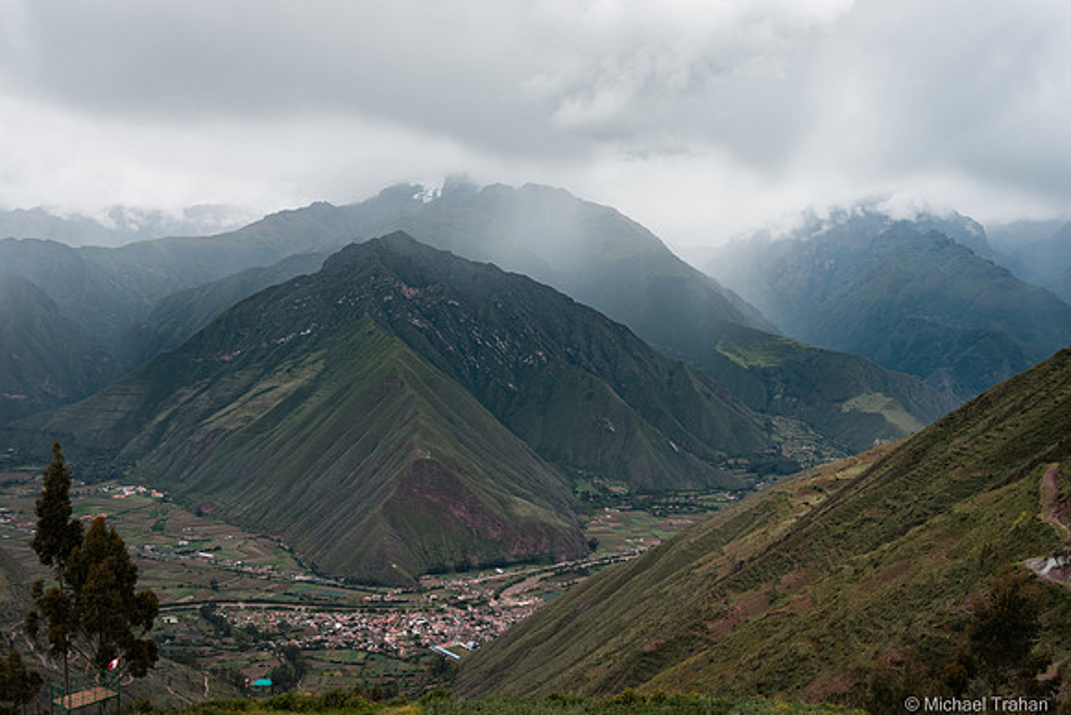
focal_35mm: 36
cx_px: 536
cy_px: 358
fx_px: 1071
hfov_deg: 53.1
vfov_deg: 36.9
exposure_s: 1/800
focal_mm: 36
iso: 400
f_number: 7.1
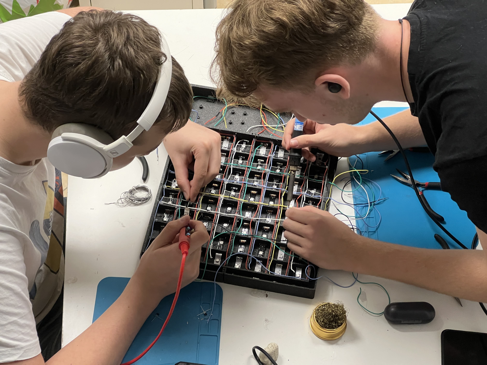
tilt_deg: -55.0
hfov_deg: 25.3
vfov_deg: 19.1
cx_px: 244
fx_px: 1083
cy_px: 182
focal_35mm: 77
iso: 320
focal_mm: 9
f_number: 2.8
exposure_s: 1/50
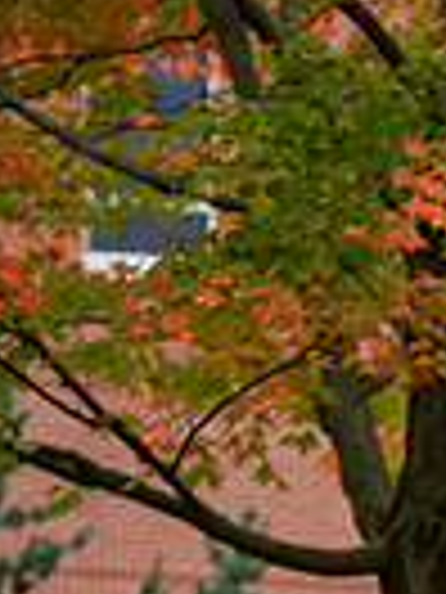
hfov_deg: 2.5
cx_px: 1144
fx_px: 10153
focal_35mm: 591
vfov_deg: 3.4
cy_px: 637
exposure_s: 1/400
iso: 250
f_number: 3.2
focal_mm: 140
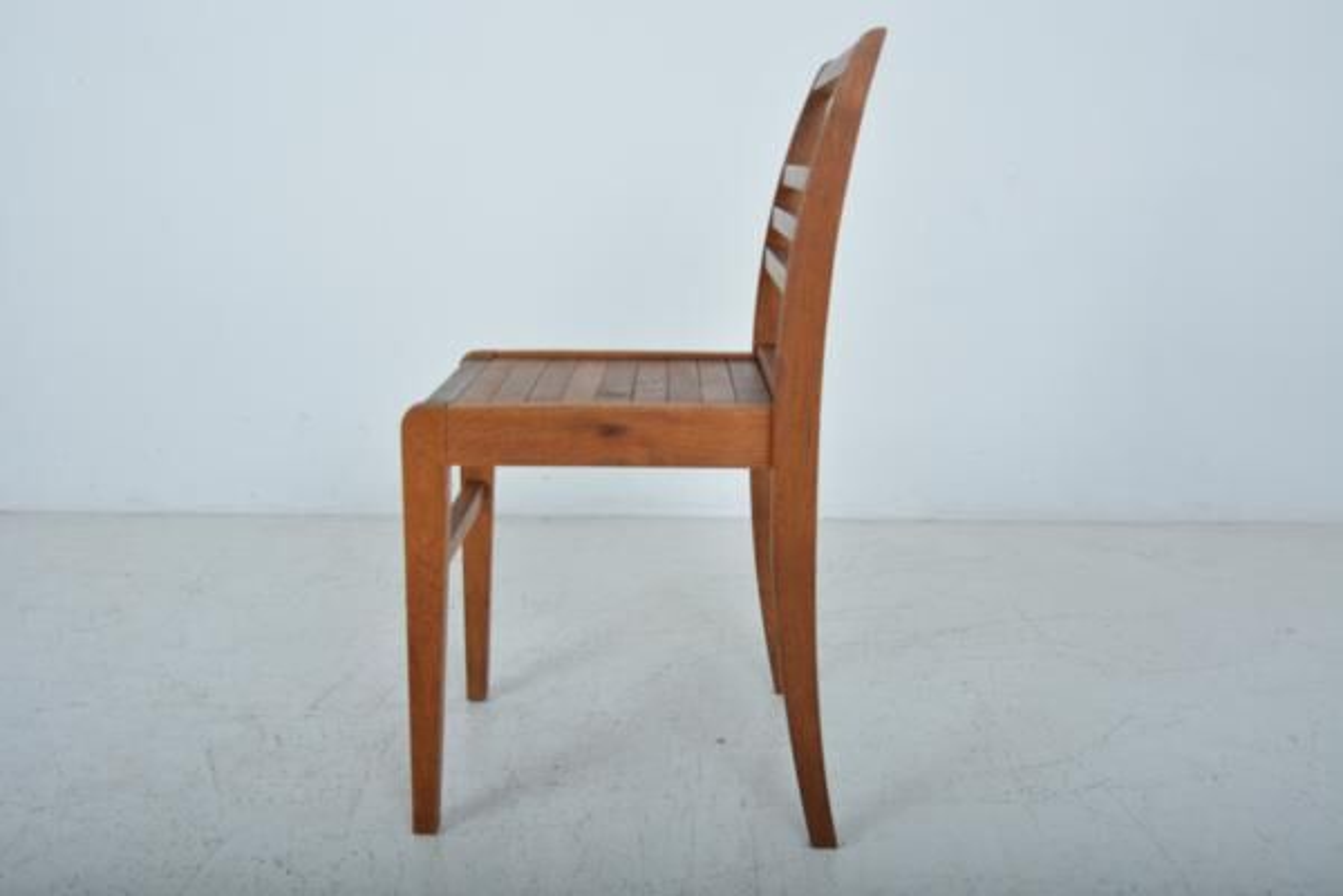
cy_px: 448
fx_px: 1343
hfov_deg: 53.1
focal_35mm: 36
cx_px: 672
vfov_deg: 36.9
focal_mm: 24
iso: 500
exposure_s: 1/200
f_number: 10
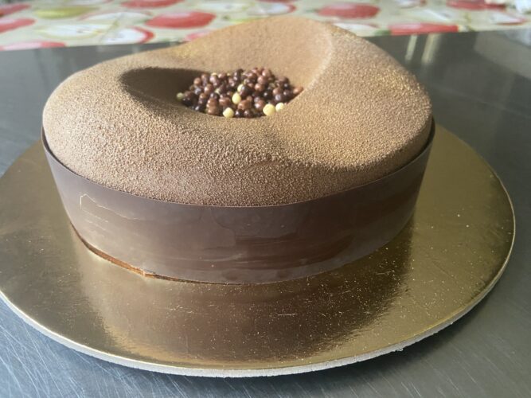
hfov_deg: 67.3
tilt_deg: -35.2
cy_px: 199
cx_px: 266
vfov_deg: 53.0
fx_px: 399
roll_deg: -1.1
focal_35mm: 26
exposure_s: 1/60
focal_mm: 4.25
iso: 500
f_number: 1.8
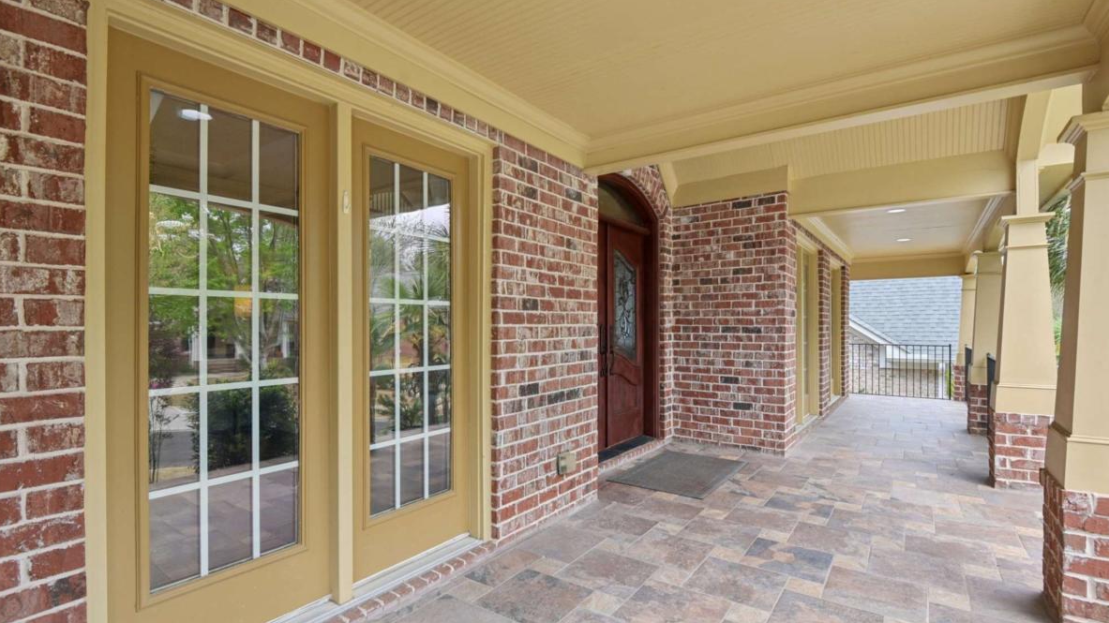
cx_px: 554
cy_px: 339
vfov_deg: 63.8
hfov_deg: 95.9
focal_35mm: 17
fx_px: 500
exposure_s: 1/80
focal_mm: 16
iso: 200
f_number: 8
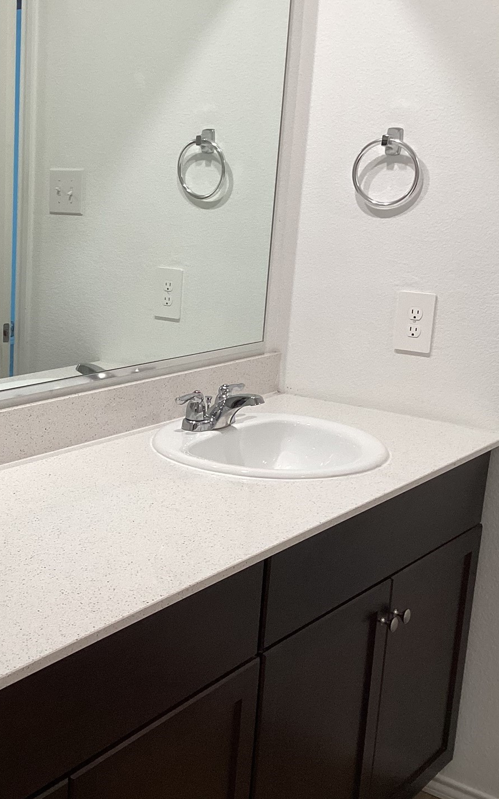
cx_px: 72
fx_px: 1023
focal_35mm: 47
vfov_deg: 42.6
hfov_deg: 26.7
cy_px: 407
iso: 100
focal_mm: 3.3
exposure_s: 1/60
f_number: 2.4
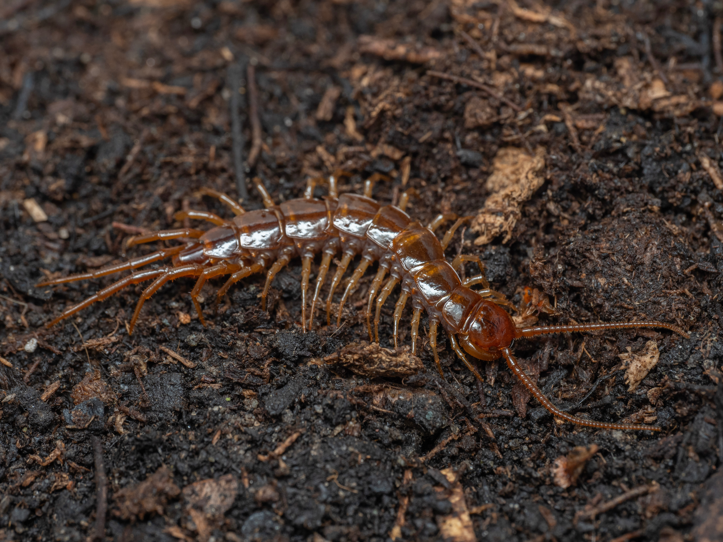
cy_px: 271
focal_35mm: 180
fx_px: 3760
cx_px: 362
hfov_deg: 11.0
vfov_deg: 8.2
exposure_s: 1/250
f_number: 11
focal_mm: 90
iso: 200
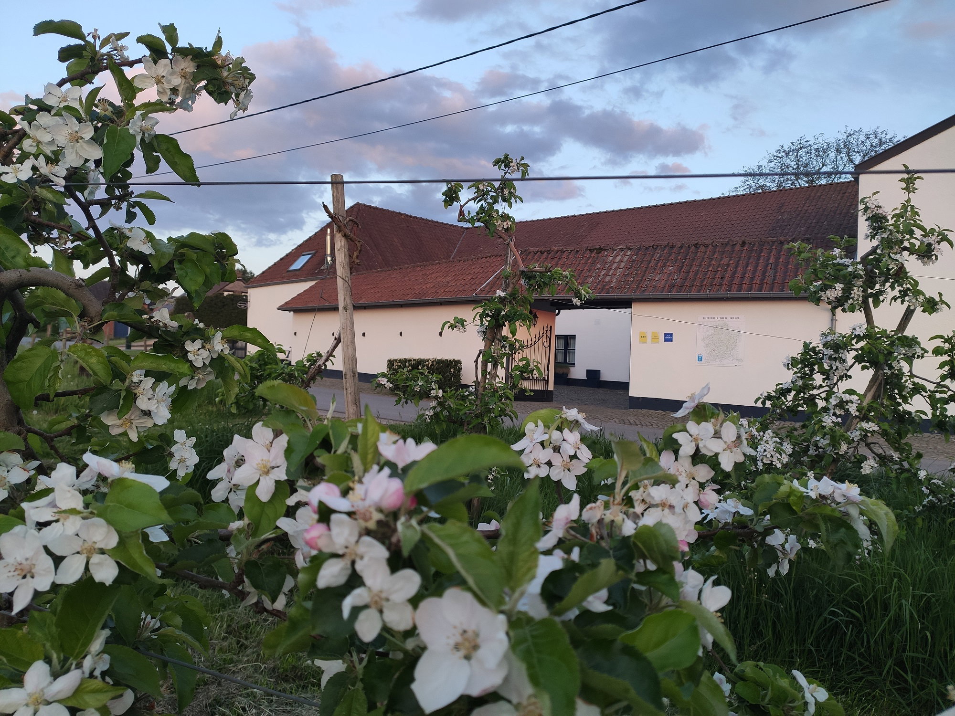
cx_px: 478
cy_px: 358
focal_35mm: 26
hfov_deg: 67.3
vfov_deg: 53.1
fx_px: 717
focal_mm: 4.77
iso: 146
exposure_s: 1/100
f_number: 1.75
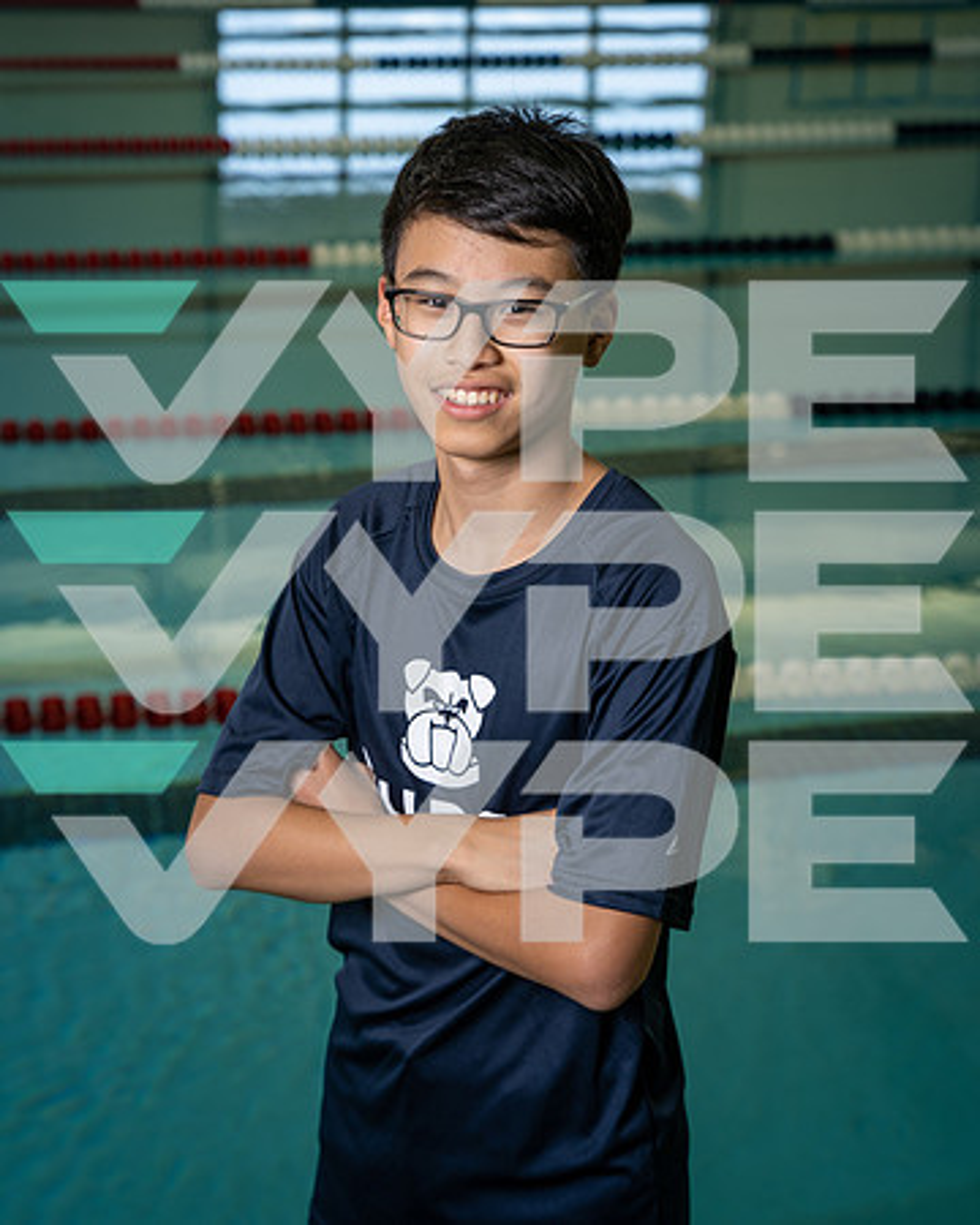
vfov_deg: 21.6
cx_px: 407
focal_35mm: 89
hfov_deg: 17.3
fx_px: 3215
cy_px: 612
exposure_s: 1/250
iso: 200
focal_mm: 63
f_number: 4.5
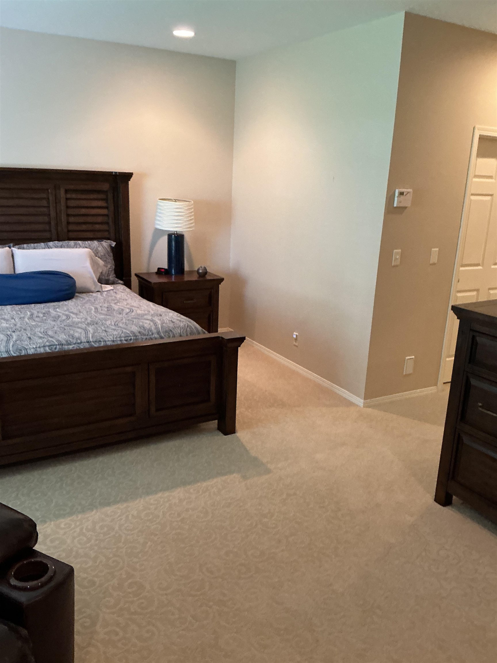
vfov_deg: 61.7
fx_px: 555
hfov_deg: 48.2
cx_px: 248
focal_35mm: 29
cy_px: 332
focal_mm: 3
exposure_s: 1/60
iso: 250
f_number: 1.8
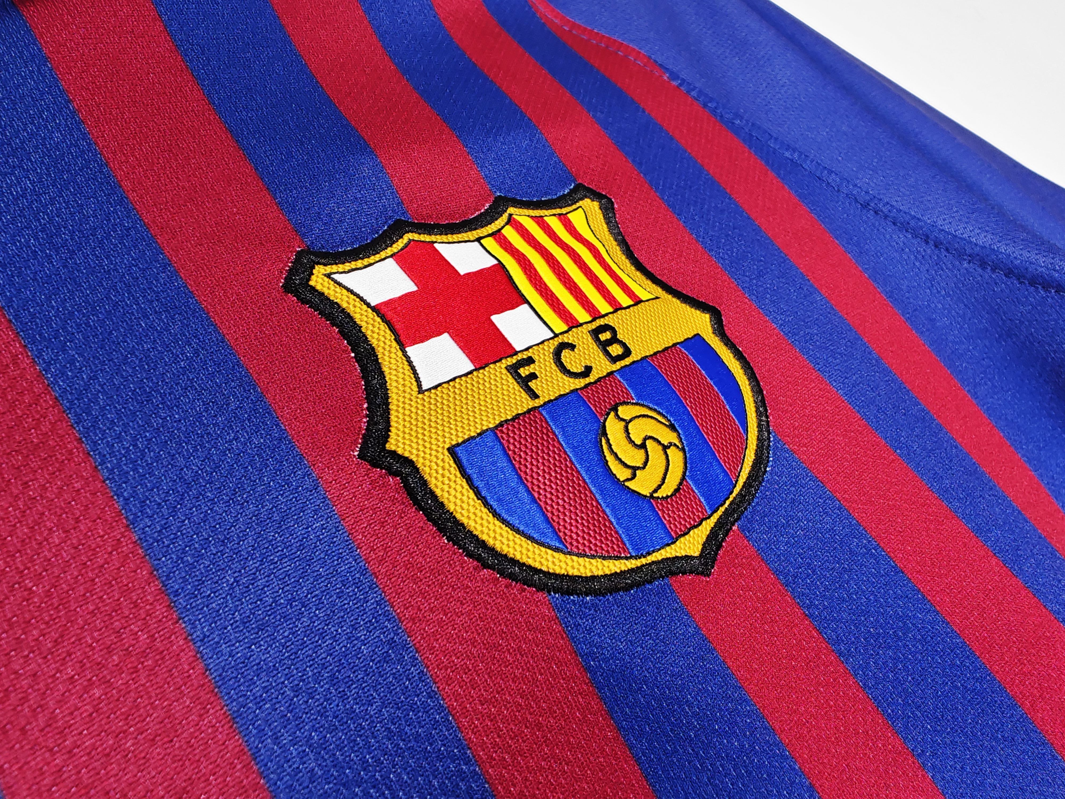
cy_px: 400
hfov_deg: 73.9
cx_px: 532
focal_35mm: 23
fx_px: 708
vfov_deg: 58.9
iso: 104
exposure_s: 1/50
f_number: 2.2
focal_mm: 2.59
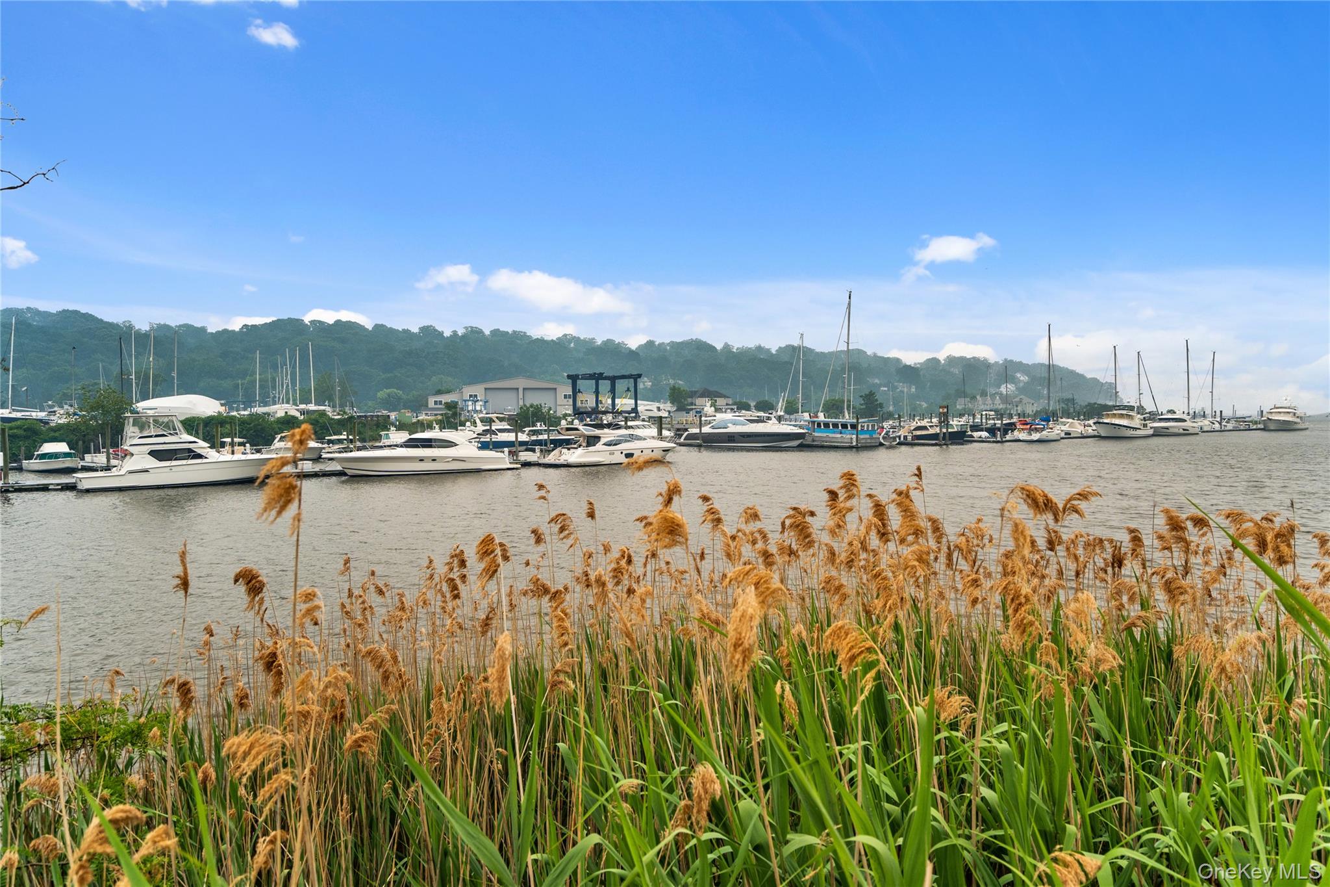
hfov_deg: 78.6
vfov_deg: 57.2
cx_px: 665
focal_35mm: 22
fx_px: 813
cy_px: 444
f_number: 5.6
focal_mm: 22
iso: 400
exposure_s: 1/1000
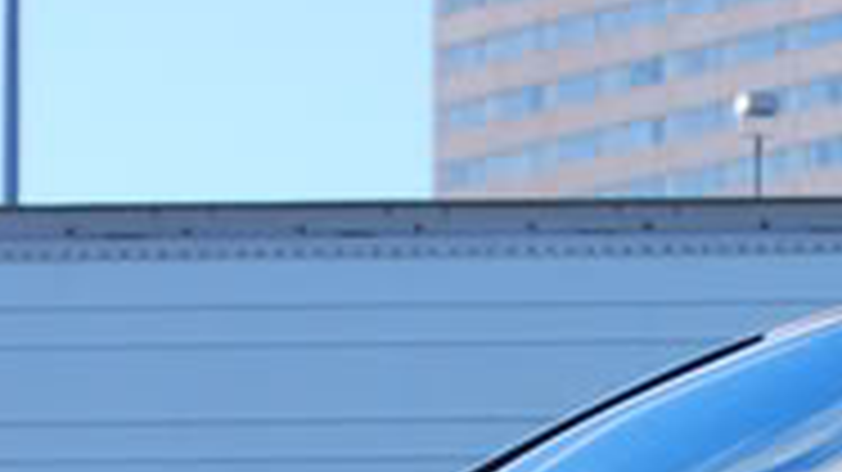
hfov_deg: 4.8
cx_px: 1060
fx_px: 9998
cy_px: 618
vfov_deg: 2.7
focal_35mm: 448
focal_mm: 52
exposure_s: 1/200
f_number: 7.1
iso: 100
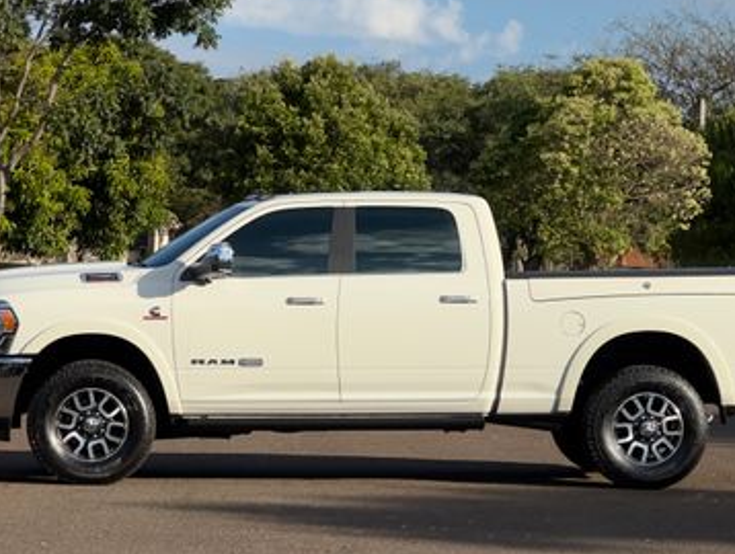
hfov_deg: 19.4
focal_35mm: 101
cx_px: 376
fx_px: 2149
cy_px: 232
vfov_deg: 14.7
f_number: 2.8
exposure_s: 1/809
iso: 25
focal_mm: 9
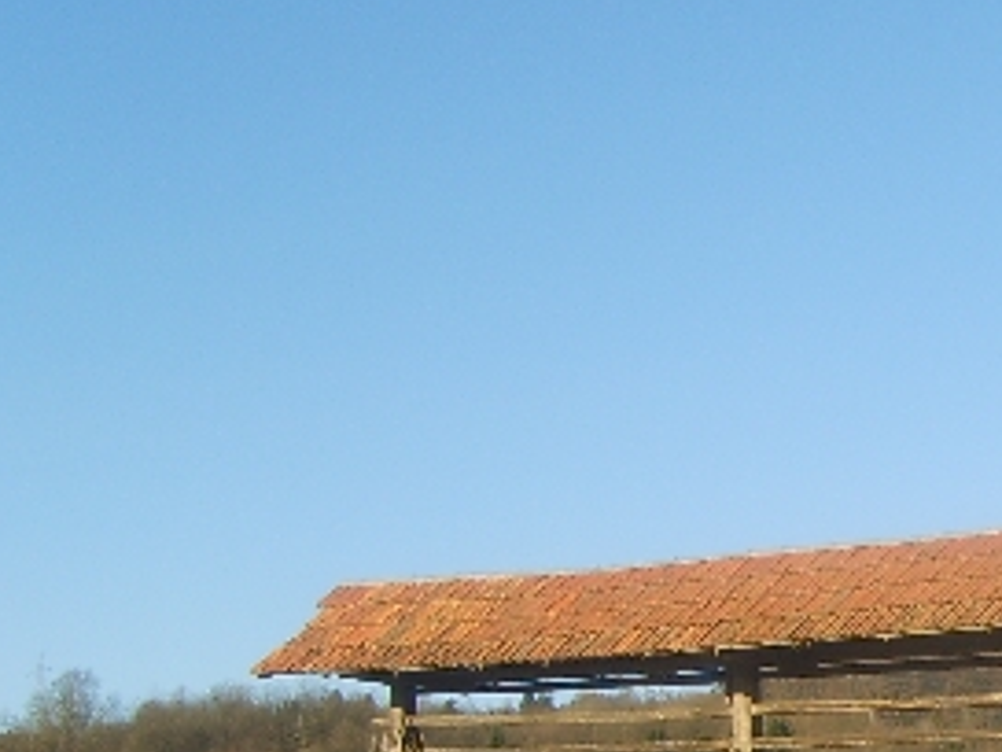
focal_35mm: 103
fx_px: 2981
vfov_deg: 14.2
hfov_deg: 17.9
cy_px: 730
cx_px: 1289
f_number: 2.8
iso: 50
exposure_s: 1/500
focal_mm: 5.8
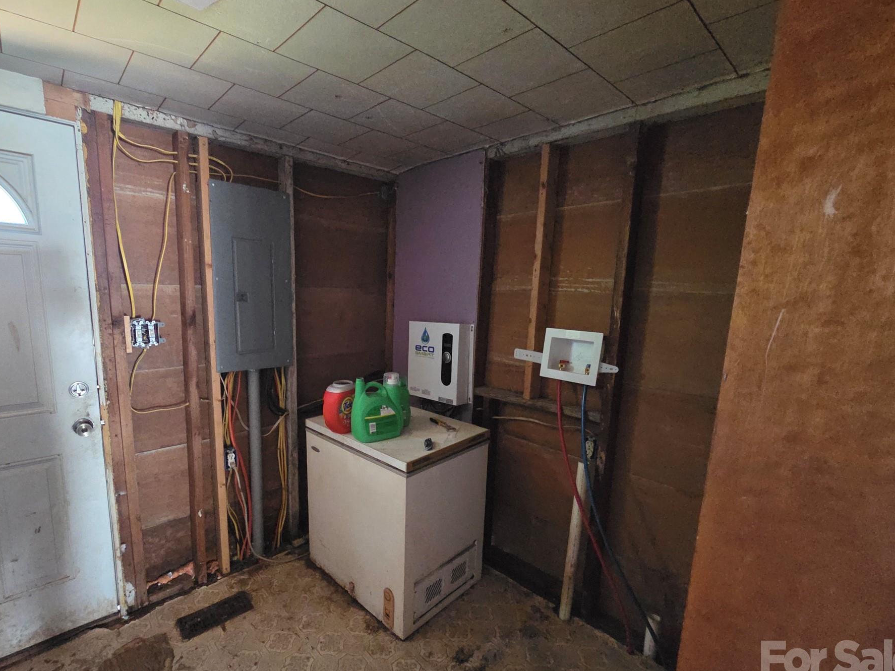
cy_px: 352
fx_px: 388
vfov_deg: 81.7
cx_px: 405
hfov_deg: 97.9
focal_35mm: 15
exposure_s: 1/24
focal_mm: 2.2
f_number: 2.2
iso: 2500
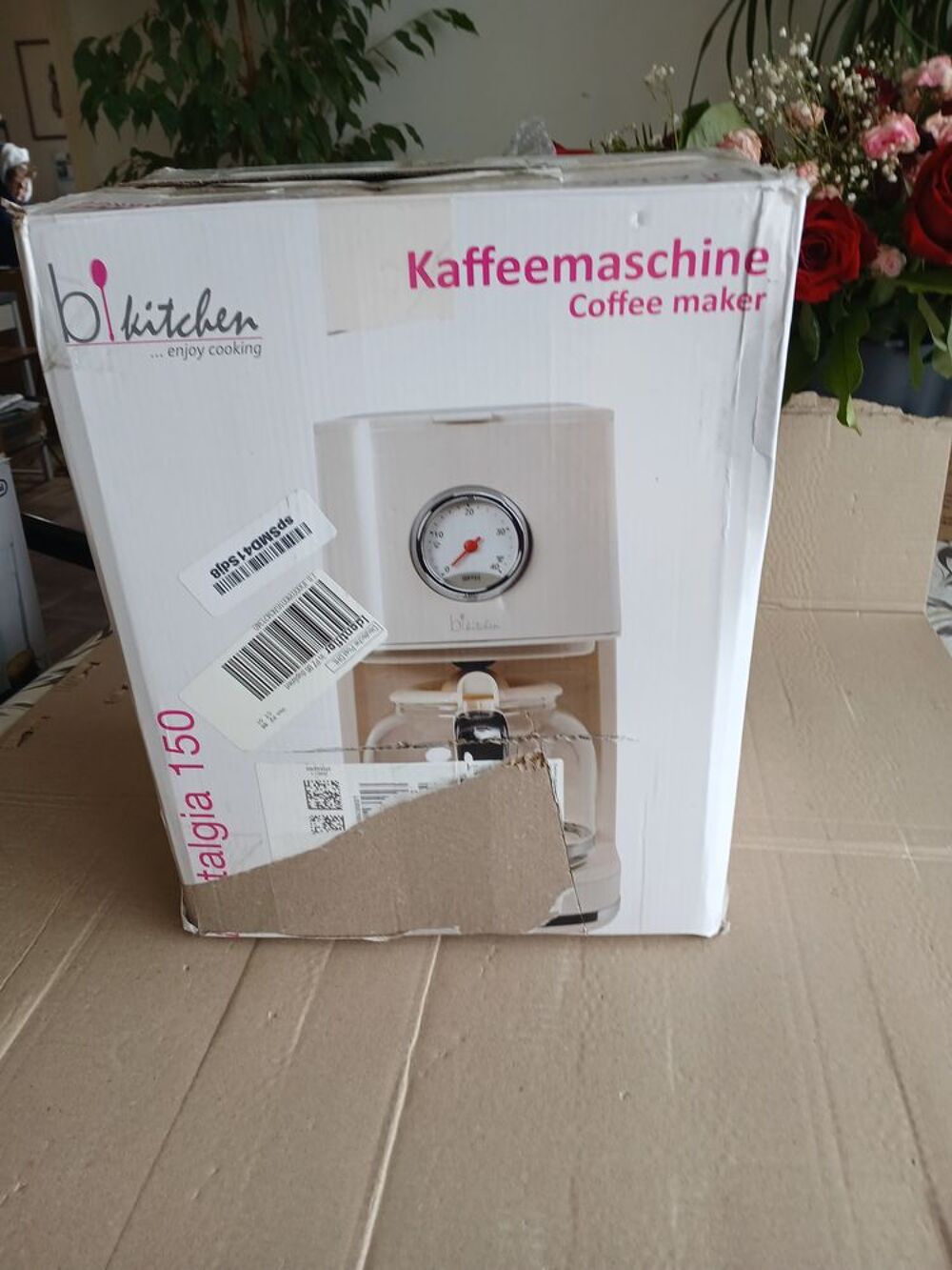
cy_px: 635
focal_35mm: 26
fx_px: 953
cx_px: 476
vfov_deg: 67.3
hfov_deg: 53.1
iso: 50
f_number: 1.8
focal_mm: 3.98
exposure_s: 1/50
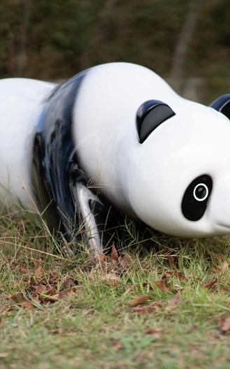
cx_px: 207
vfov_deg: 24.4
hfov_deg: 15.2
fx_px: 852
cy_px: 185
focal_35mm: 85
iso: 400
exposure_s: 1/8000
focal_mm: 55
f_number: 1.8
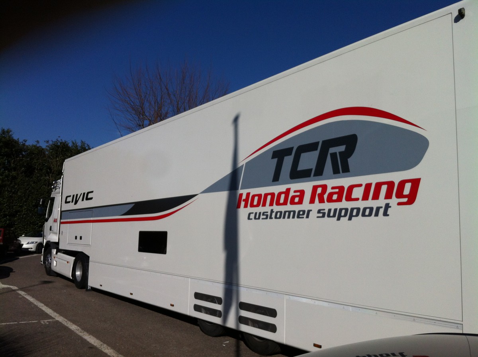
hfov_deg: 52.7
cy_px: 178
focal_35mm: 35
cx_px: 239
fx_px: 483
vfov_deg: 40.6
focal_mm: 3.85
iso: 80
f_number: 2.8
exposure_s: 1/5027
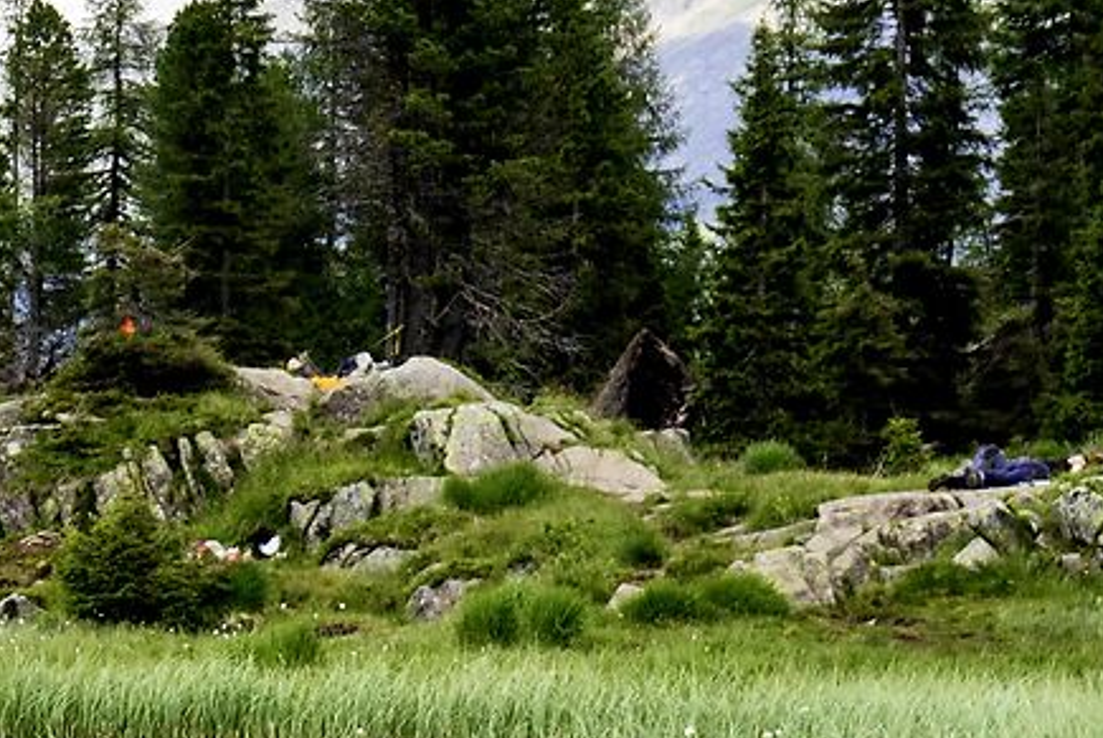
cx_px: -1222
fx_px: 5919
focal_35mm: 193
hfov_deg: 9.8
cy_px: 644
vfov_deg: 7.1
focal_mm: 35
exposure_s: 1/125
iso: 100
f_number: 9
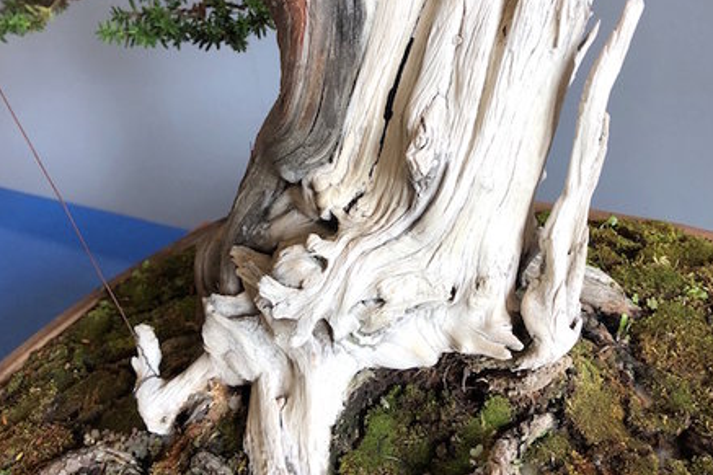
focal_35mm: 40
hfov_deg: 48.5
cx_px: 352
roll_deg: +9.9
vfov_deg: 33.1
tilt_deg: -22.9
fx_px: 792
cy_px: 157
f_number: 1.8
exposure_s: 1/50
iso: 32
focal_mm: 3.99
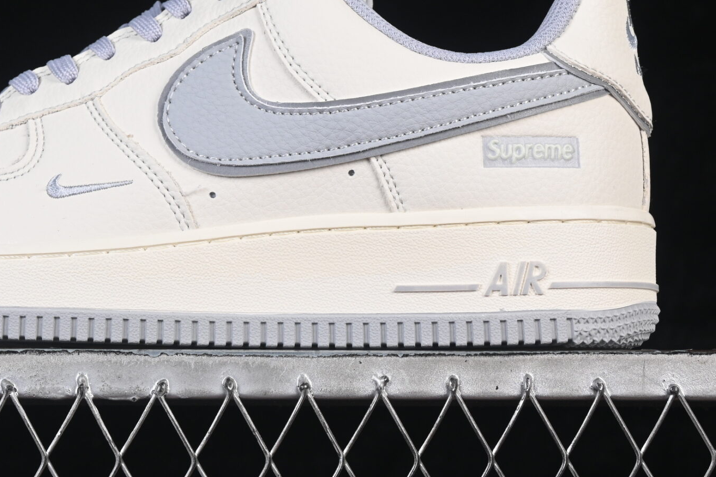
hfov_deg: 14.5
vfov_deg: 9.7
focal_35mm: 141
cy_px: 70
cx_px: 187
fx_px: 2804
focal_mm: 50
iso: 160
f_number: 8
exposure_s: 1/80
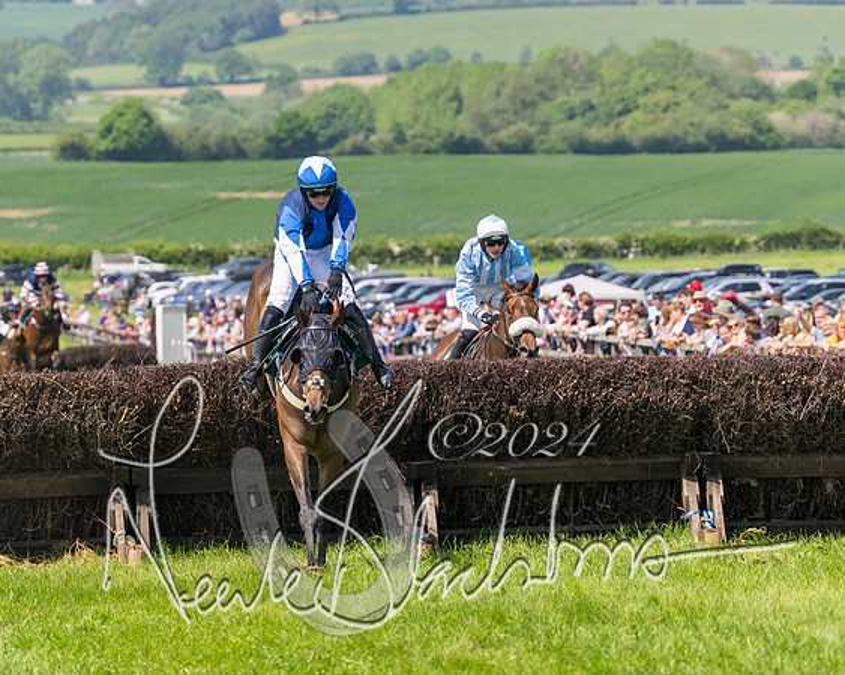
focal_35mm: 261
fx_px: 6521
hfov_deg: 7.4
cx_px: 392
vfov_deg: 5.9
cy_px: 303
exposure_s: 1/2500
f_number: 4
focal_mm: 140
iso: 400
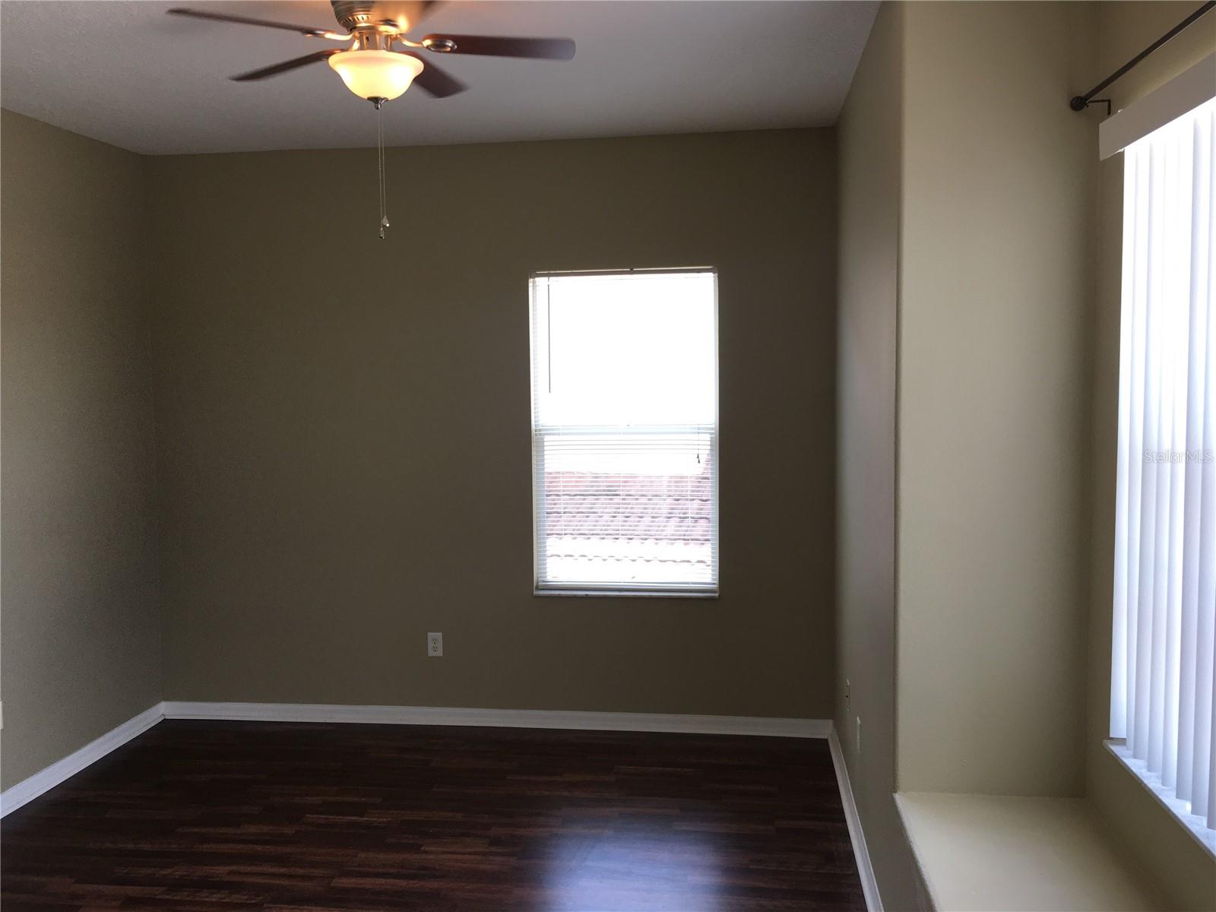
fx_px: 1019
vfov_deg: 48.2
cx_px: 608
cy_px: 456
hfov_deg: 61.7
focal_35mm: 29
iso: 40
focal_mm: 4.15
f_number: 2.2
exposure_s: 1/120
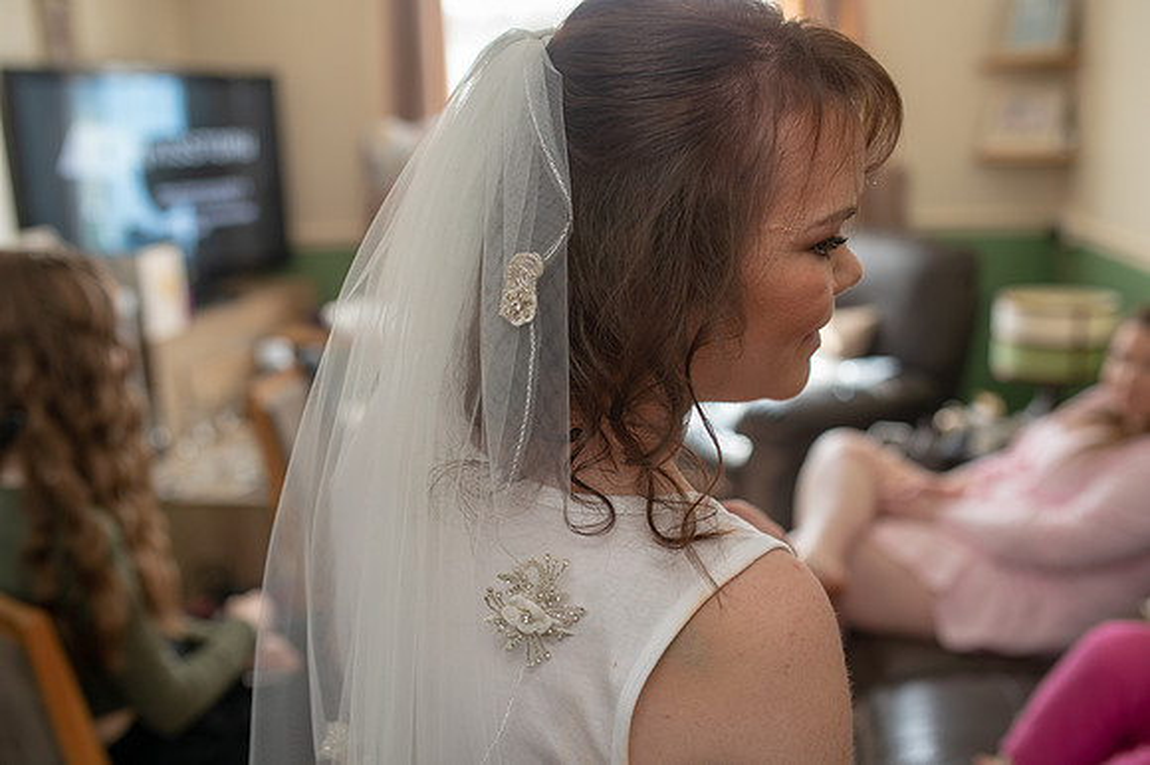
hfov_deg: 54.5
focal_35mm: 35
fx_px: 1117
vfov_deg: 37.8
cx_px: 575
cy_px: 382
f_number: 2.8
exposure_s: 1/100
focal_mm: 35
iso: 100
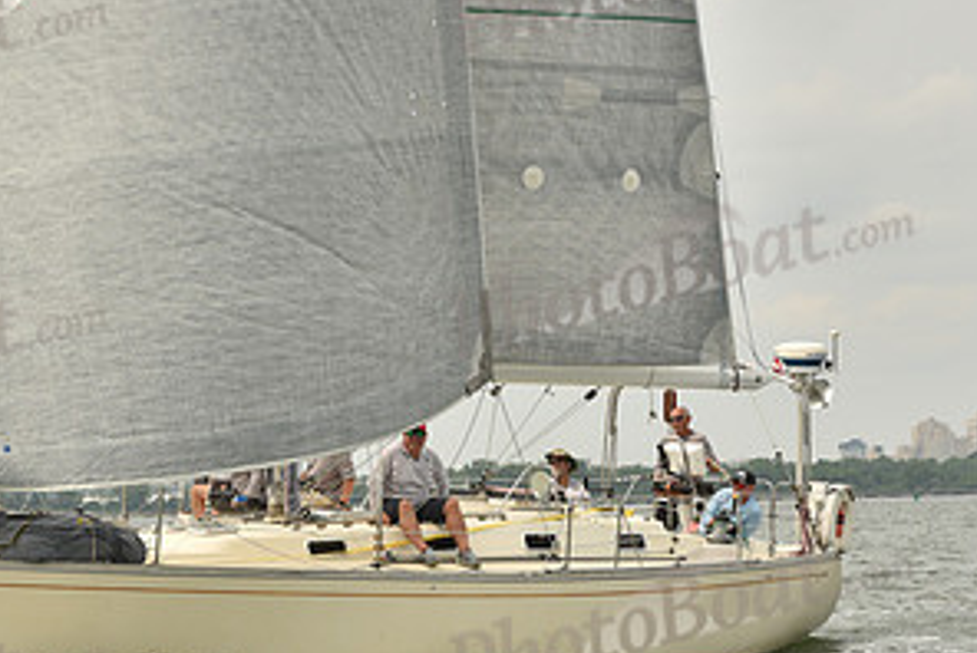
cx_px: 281
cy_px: 490
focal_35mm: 137
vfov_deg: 10.0
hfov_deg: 14.9
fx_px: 3722
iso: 250
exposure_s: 1/640
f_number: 9
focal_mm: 70
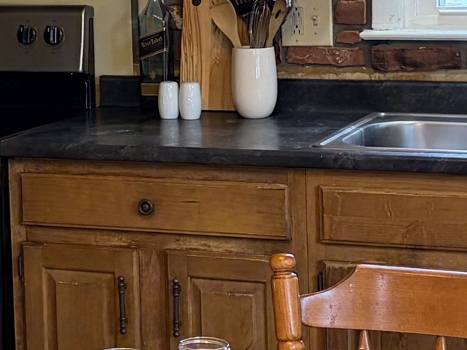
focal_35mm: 136
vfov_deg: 10.8
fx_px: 1834
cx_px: -49
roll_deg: +2.8
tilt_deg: -4.4
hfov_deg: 14.2
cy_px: 32
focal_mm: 5.96
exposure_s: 1/60
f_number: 1.6
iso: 100
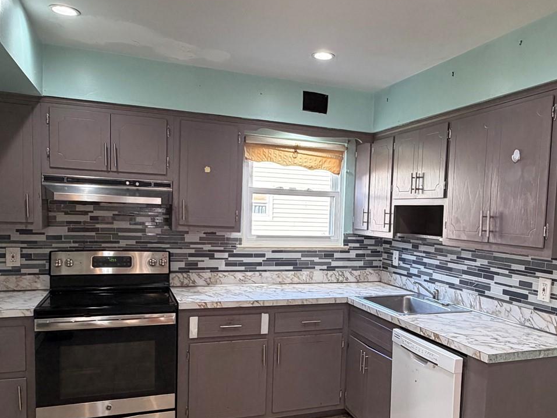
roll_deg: -2.3
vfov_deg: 46.5
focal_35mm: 30
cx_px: 326
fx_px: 483
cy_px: 252
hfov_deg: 59.6
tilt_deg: -5.1
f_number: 2.2
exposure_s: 1/60
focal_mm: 2.22
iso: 200
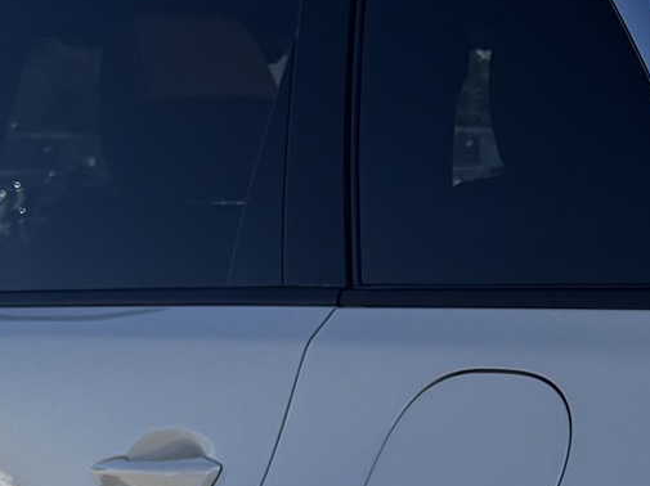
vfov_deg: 10.5
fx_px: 2571
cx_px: 916
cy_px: 701
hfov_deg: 13.7
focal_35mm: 137
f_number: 1.78
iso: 80
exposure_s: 1/6173
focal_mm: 6.76
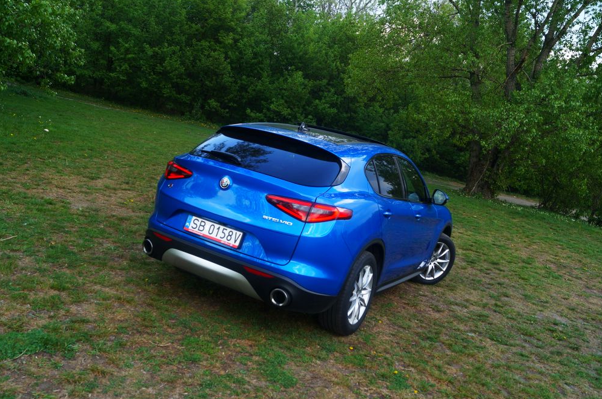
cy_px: 201
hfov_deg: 55.9
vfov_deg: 38.7
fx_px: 568
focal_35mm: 34
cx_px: 298
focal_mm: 22
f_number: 5.6
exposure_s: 1/125
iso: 100
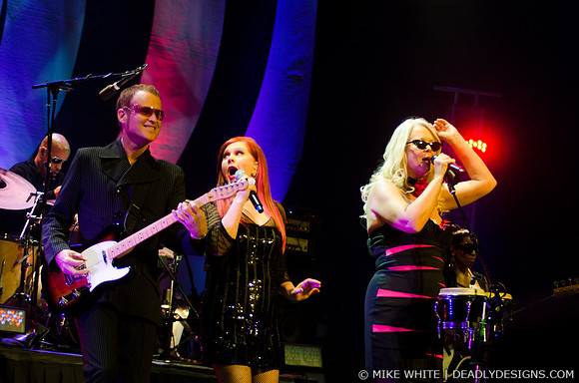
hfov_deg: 15.9
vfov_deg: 10.6
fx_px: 2070
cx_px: 290
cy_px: 192
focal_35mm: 129
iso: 1600
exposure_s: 1/500
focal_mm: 86
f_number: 2.8
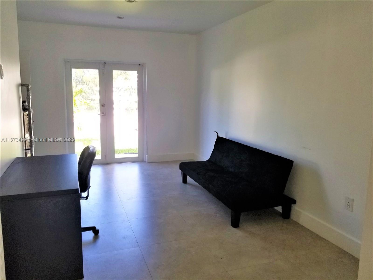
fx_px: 280
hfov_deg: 67.3
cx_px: 186
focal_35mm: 26
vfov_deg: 53.1
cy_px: 140
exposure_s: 1/120
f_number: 1.7
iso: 80
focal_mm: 4.25
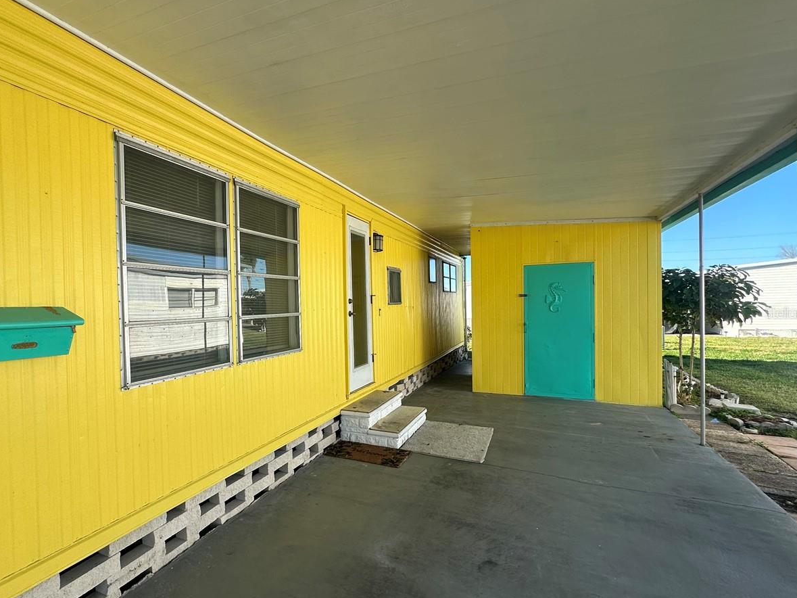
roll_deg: +1.0
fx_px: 437
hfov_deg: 82.7
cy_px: 313
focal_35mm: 19
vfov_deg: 68.6
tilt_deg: -1.9
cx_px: 288
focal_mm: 2.22
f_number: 2.2
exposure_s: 1/812
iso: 40
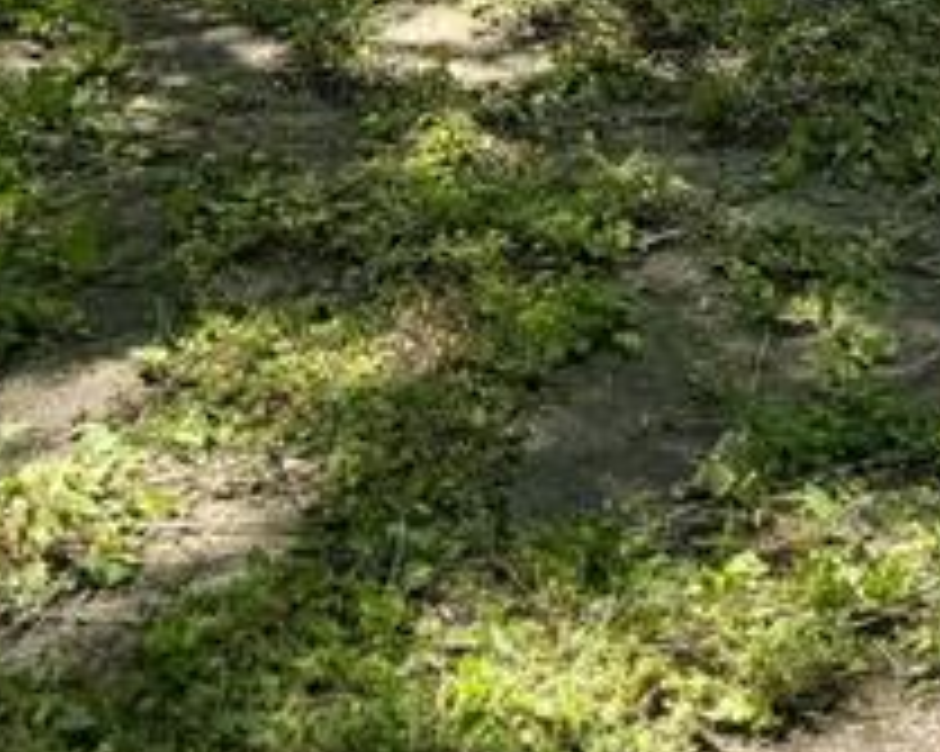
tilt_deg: -3.2
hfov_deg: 16.4
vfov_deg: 11.8
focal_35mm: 115
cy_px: -820
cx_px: 936
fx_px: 3198
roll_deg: +1.0
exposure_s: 1/980
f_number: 1.78
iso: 80
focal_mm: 6.76
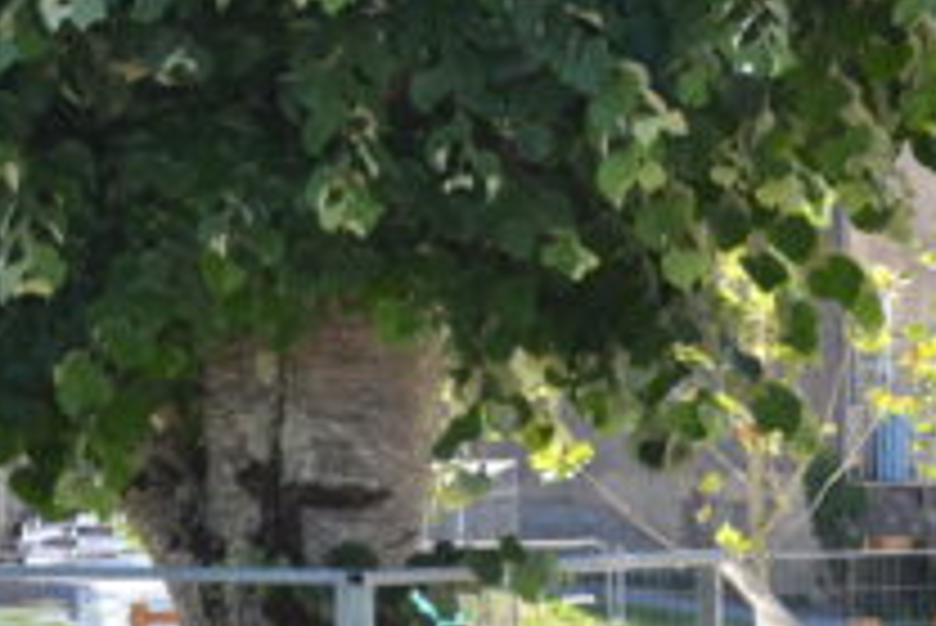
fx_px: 6556
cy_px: 347
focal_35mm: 252
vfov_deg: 5.5
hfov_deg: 8.2
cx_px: 261
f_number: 5.6
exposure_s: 1/125
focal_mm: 50
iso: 100
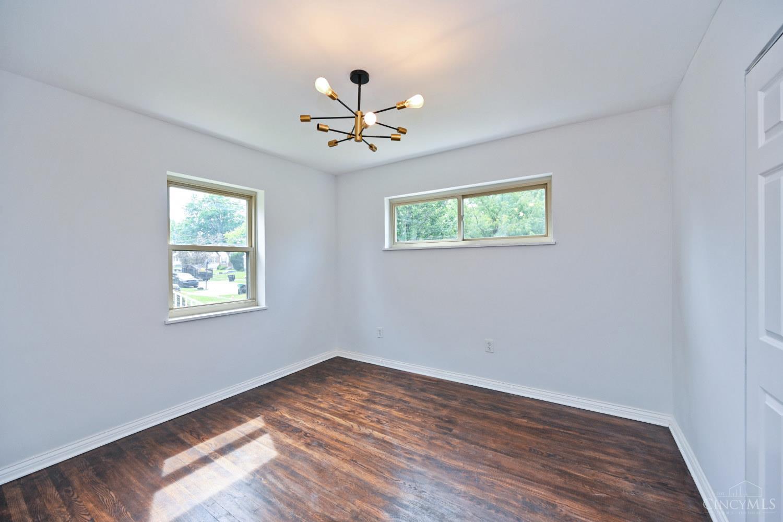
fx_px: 304
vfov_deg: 81.2
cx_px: 392
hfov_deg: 104.3
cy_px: 261
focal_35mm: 14
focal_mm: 14
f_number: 5.6
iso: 200
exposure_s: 1/125
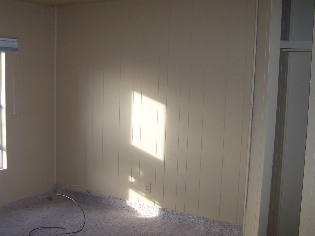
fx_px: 419
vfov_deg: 31.5
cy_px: 114
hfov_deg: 41.2
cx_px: 154
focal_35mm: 46
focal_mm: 6.3
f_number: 2.8
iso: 80
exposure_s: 1/60
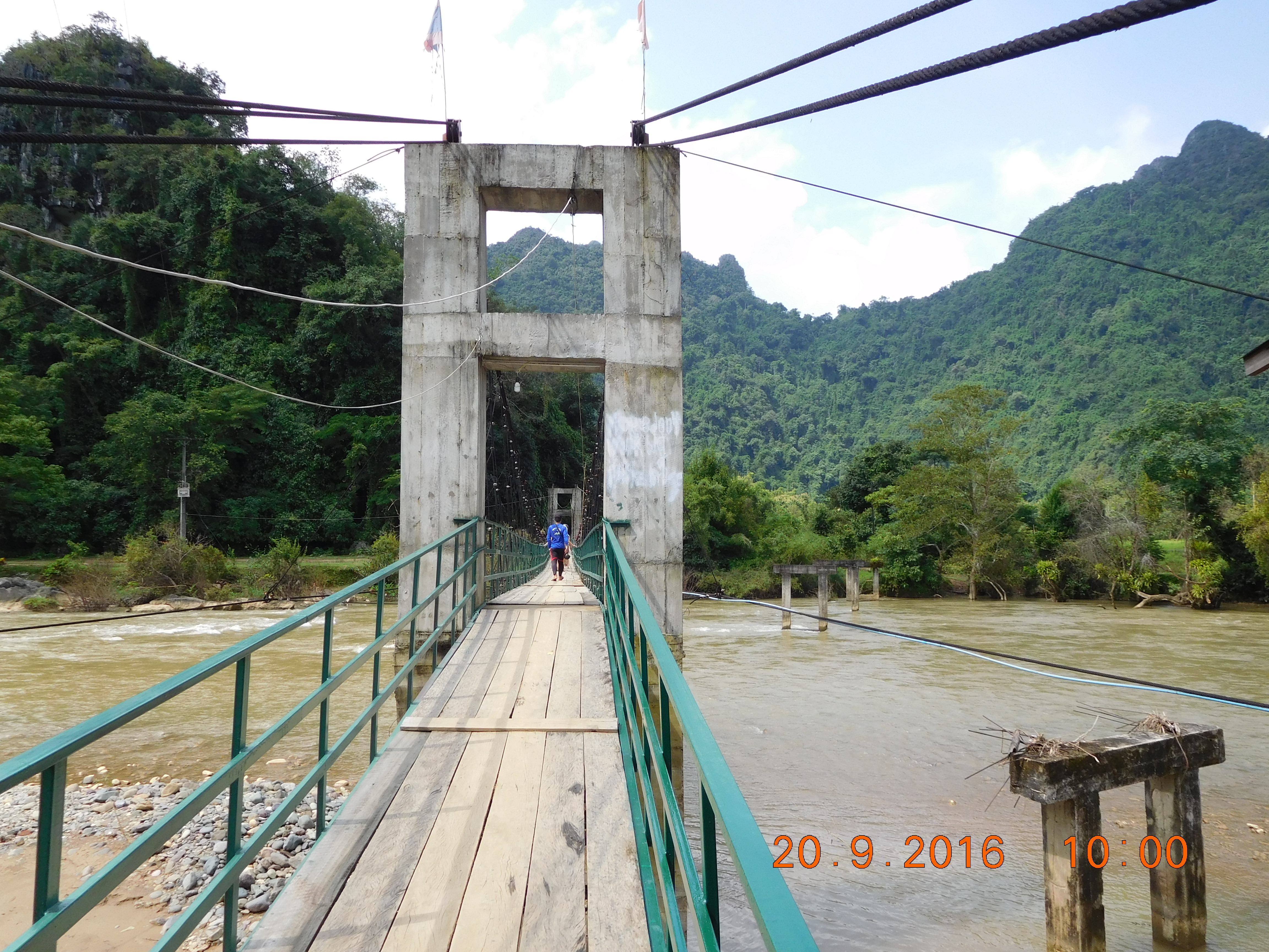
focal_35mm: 25
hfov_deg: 69.4
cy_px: 476
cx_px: 634
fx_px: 916
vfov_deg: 54.9
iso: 125
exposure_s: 1/640
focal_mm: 4.5
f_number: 3.4
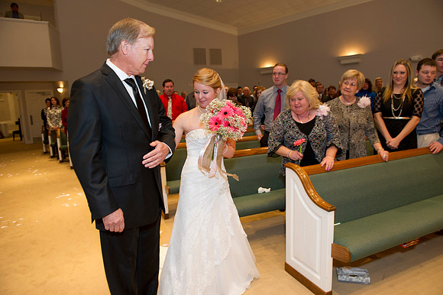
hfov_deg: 73.8
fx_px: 295
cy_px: 148
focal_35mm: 24
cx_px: 222
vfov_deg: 53.1
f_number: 4.5
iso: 1250
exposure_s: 1/80
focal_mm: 24
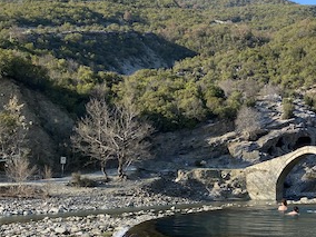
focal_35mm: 55
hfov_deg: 33.3
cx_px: 277
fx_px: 502
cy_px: 119
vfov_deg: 26.6
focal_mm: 4.25
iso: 32
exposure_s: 1/1287
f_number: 1.8
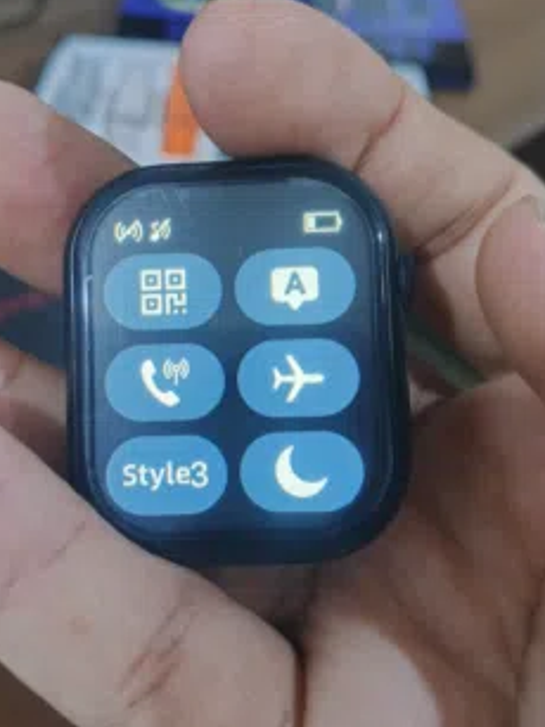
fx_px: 630
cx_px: 242
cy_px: 350
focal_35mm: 30
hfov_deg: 46.7
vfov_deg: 60.0
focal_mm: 4.09
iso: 838
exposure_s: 1/33.3
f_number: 1.6
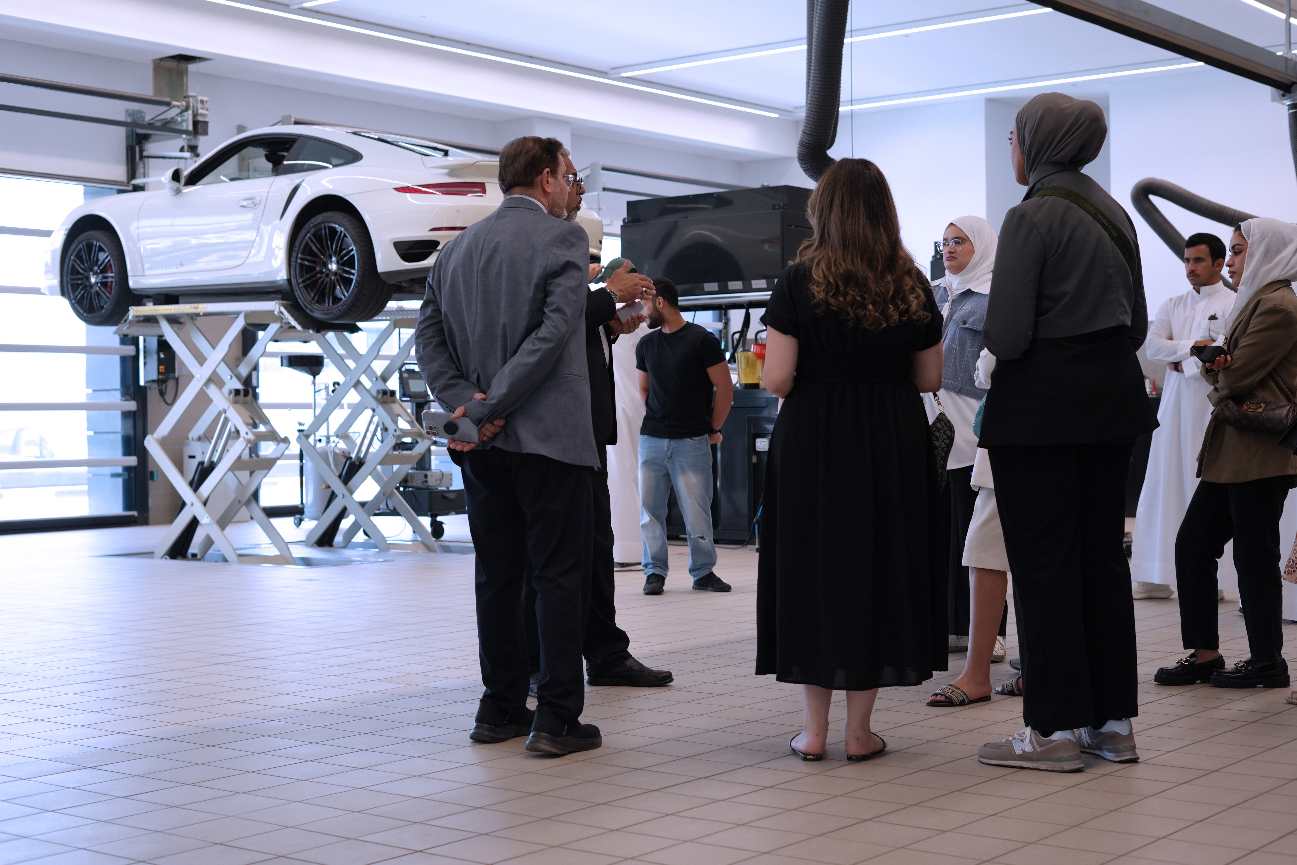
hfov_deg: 39.6
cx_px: 648
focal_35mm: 50
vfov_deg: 27.0
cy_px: 432
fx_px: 1801
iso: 500
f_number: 4
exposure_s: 1/160
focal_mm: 50
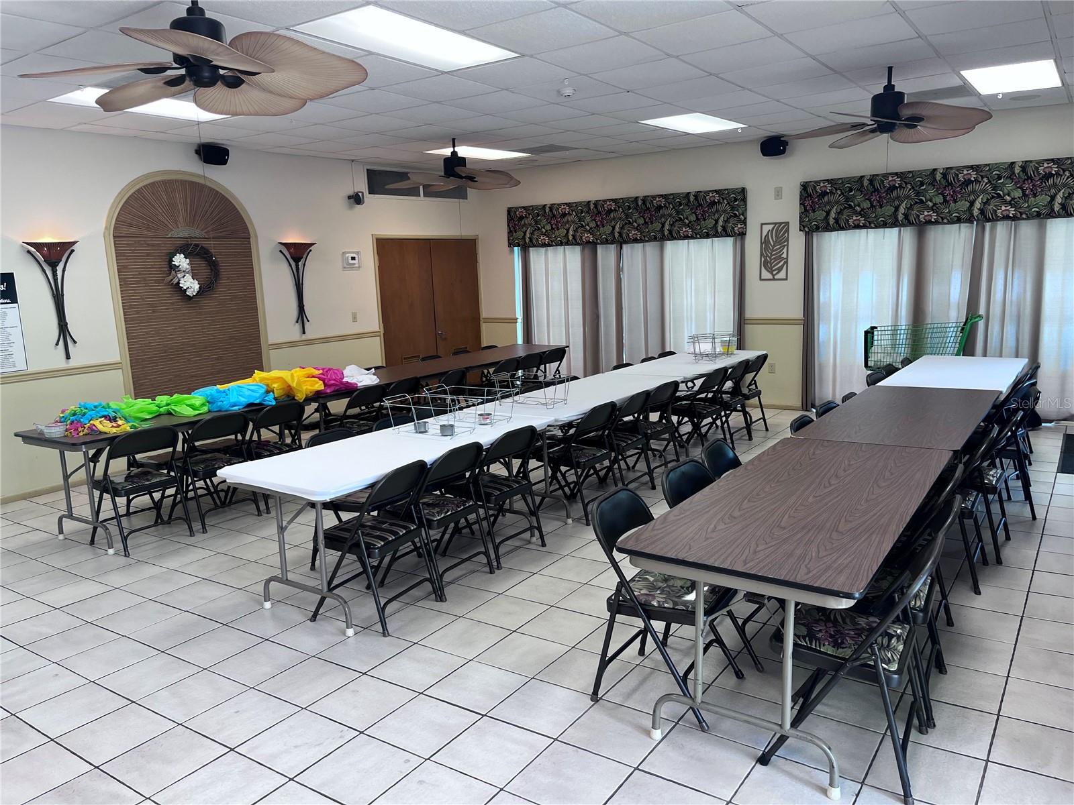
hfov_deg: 67.3
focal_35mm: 26
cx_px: 537
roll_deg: +2.9
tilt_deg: -8.4
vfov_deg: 53.1
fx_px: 807
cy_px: 402
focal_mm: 5.1
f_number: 1.6
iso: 100
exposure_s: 1/120
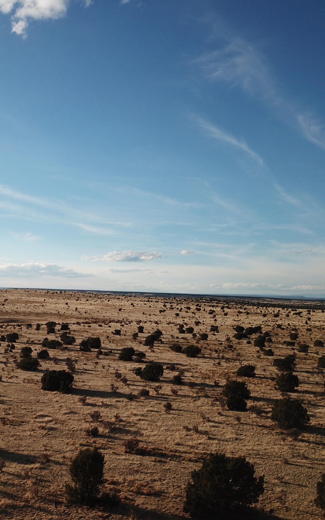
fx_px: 524
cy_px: 260
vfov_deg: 52.7
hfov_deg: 33.2
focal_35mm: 37
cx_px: 52
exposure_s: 1/1618
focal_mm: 4.73
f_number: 2.2
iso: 100
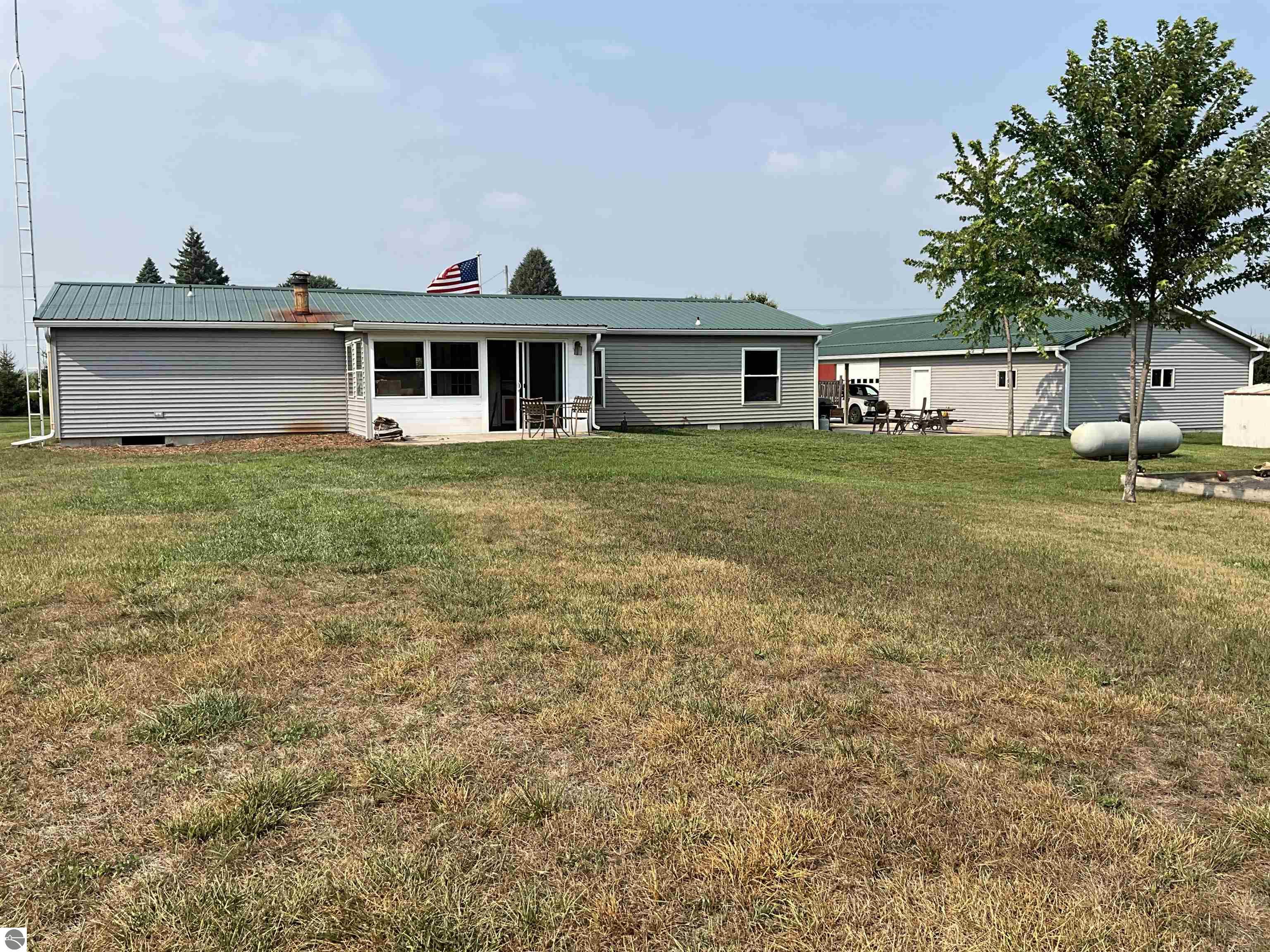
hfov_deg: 61.7
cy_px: 476
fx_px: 1064
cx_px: 635
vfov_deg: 48.2
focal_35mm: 29
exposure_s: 1/1912
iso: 25
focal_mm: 3
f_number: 1.8
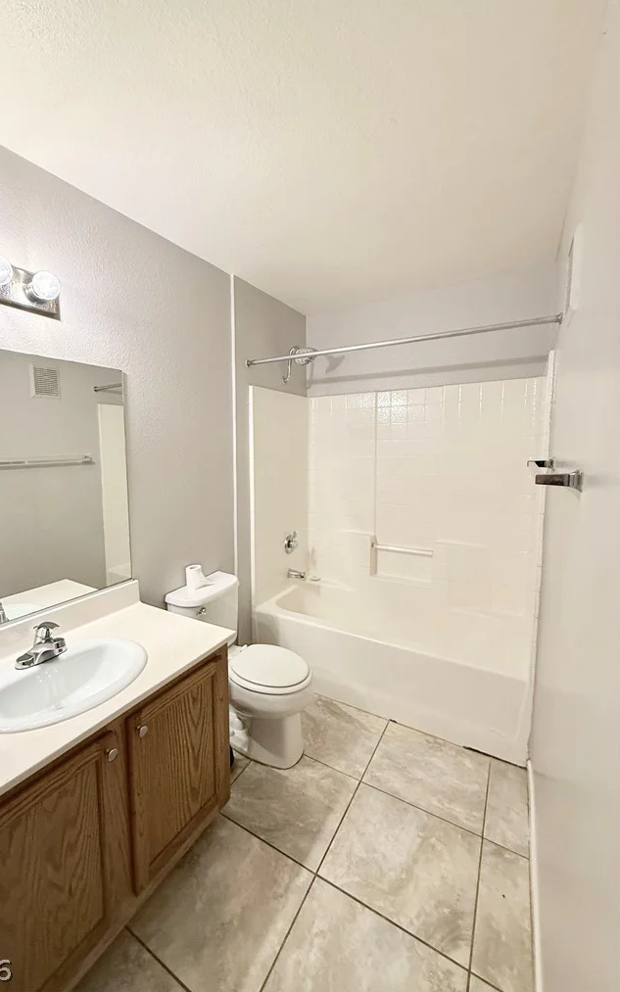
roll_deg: +0.2
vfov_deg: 101.5
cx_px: 247
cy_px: 492
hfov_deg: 73.9
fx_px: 406
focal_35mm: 15
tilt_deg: -4.7
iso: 250
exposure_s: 1/60
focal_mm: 2.22
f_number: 2.2
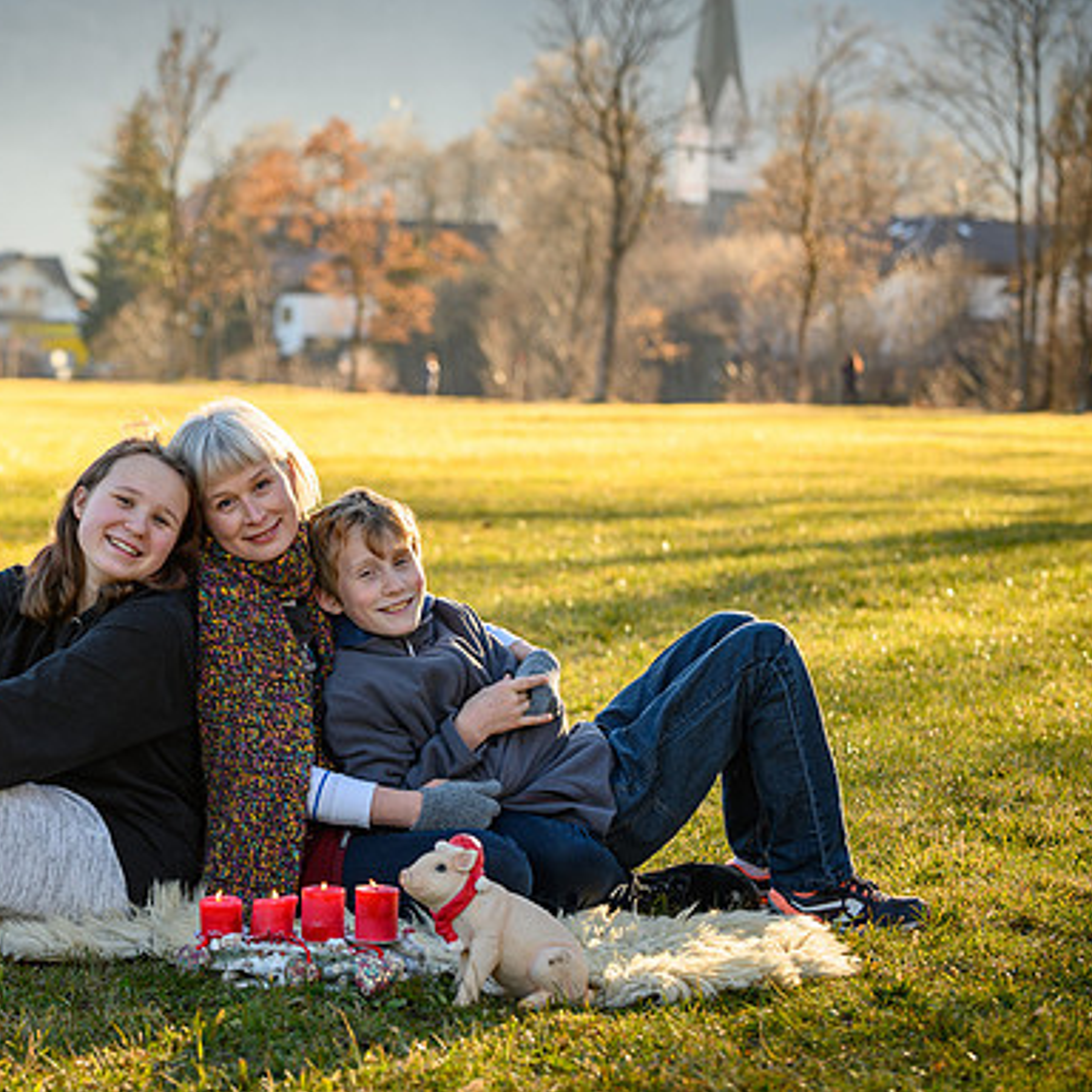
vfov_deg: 14.3
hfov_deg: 14.3
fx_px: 4354
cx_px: 304
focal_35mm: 122
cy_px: 546
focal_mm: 95
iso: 100
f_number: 4.5
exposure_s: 1/125
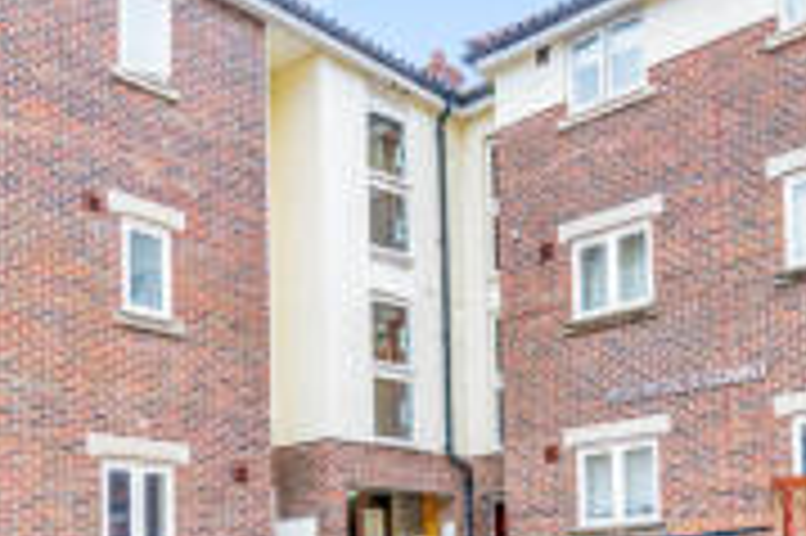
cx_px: 369
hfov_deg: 48.4
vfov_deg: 33.2
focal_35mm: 40
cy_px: 340
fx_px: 895
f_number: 5.6
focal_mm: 10
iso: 640
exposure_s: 1/125
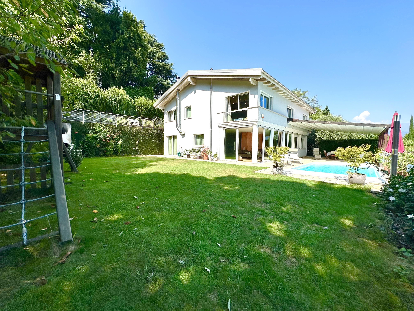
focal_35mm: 14
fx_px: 167
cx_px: 207
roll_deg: -0.1
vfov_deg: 85.7
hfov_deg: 102.1
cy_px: 156
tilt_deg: -3.3
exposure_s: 1/1949
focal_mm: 2.22
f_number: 2.2
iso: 40
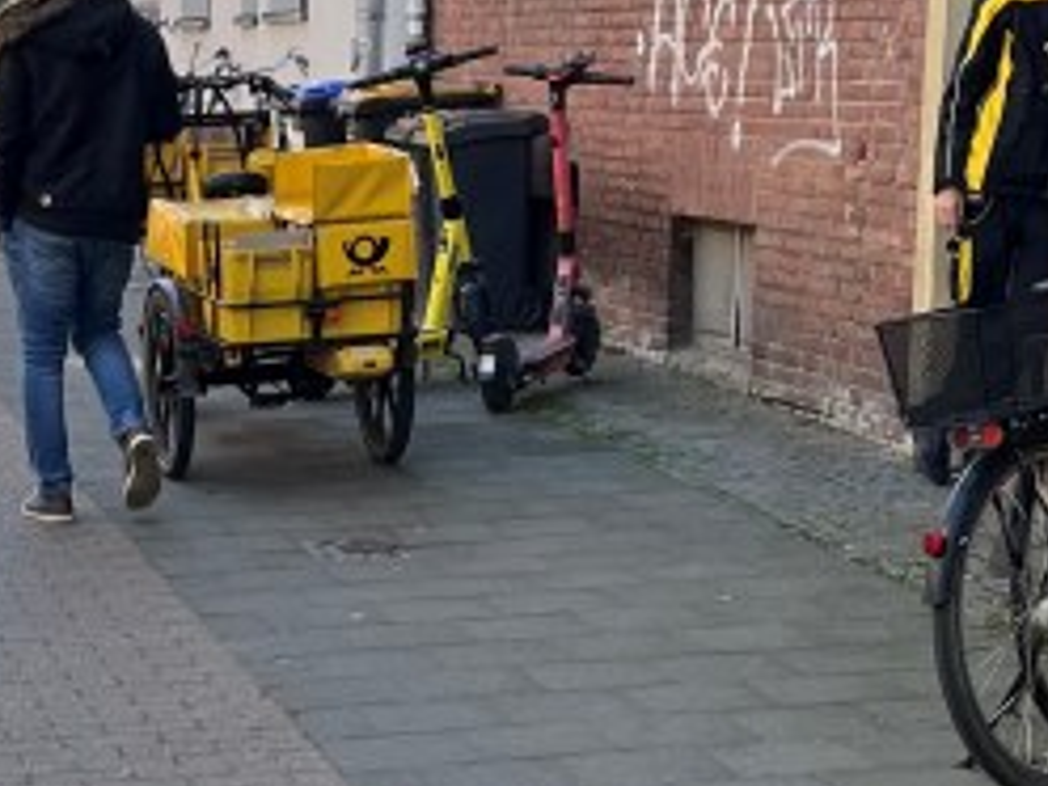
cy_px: 1035
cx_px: 139
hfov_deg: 22.8
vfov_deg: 16.6
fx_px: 2543
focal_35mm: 84
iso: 50
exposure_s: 1/342
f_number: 1.6
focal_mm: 5.1
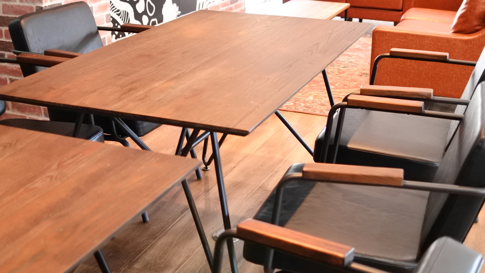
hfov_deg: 39.9
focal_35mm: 52
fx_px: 669
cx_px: 240
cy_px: 114
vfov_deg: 23.0
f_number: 2
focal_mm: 18.5
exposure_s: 1/100
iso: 1600
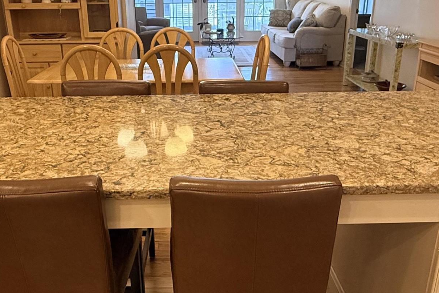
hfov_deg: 51.9
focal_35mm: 37
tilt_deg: -18.7
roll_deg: +0.1
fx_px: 451
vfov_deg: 35.9
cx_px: 205
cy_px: 144
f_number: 2.2
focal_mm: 2.22
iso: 320
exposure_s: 1/120
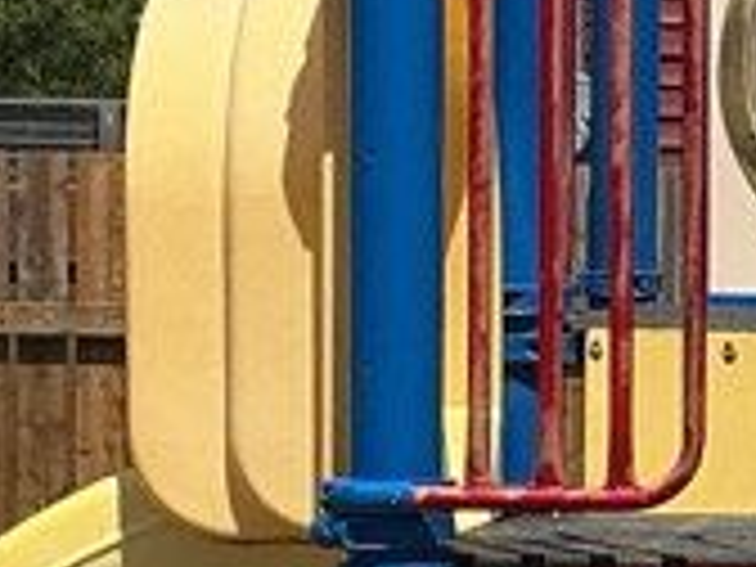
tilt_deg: +0.5
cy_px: 432
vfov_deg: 6.7
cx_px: 1282
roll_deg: -0.9
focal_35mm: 221
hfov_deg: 8.7
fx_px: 4827
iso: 25
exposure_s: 1/2538
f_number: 1.8
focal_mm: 3
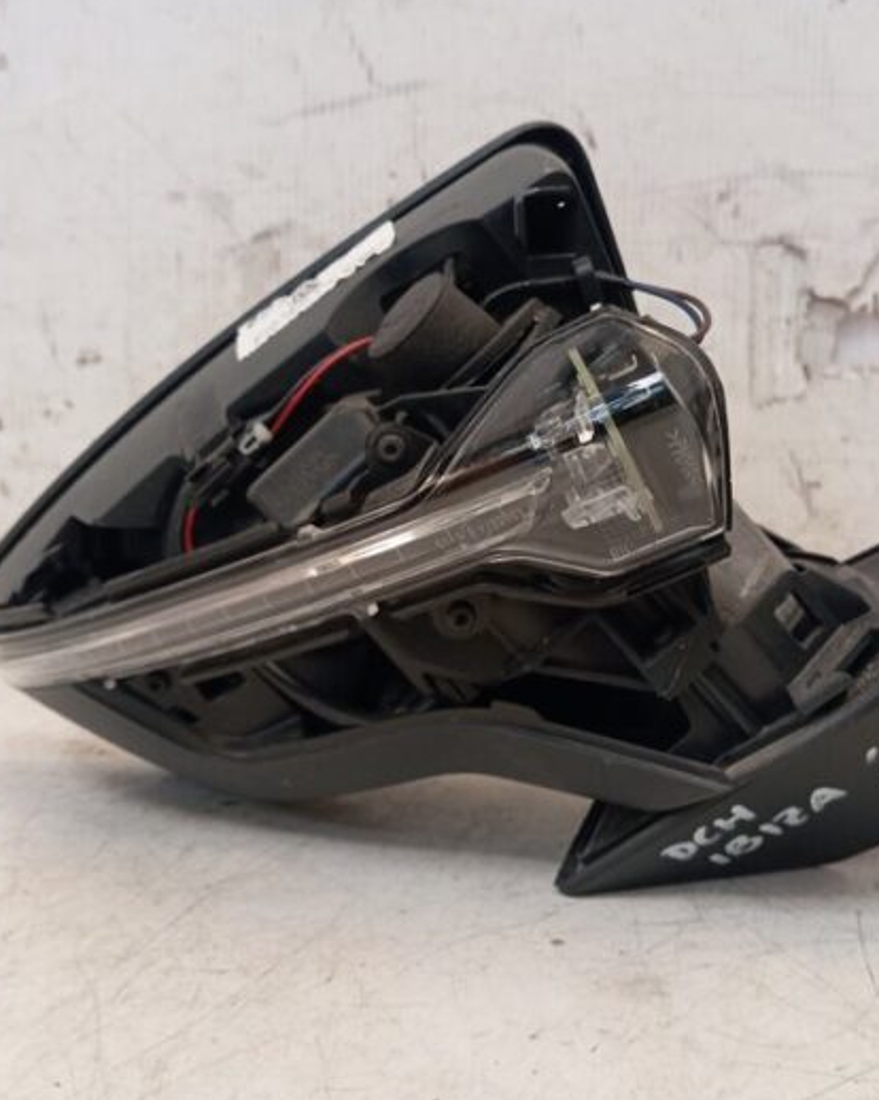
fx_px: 1204
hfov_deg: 40.1
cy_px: 549
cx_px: 480
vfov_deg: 49.1
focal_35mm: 37
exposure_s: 1/33.3
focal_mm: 4.22
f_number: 1.8
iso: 446
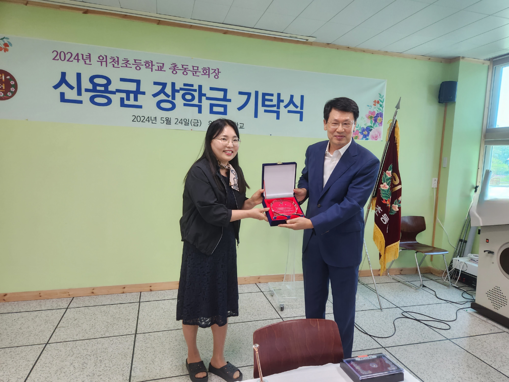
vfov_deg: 58.9
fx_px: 338
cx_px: 254
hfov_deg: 73.9
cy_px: 191
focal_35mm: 23
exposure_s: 1/182
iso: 200
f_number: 1.8
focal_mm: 5.4
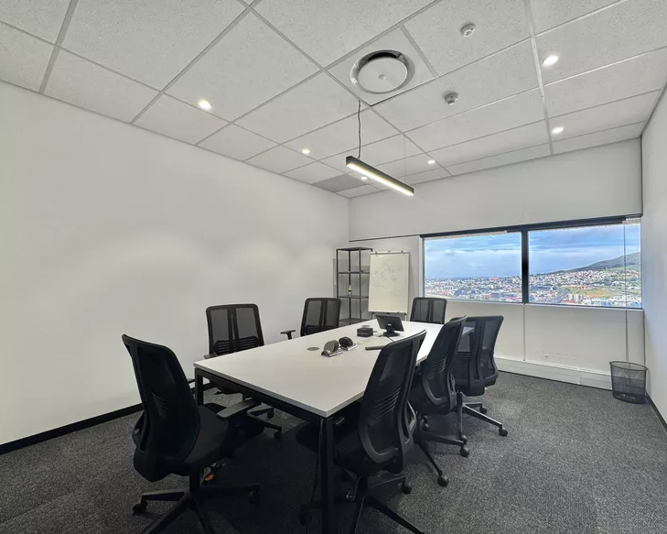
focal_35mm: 15
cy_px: 274
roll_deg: +0.0
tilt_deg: -0.3
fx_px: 296
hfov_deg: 96.8
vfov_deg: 84.0
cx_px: 347
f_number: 2.2
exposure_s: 1/99
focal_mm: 2.22
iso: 64
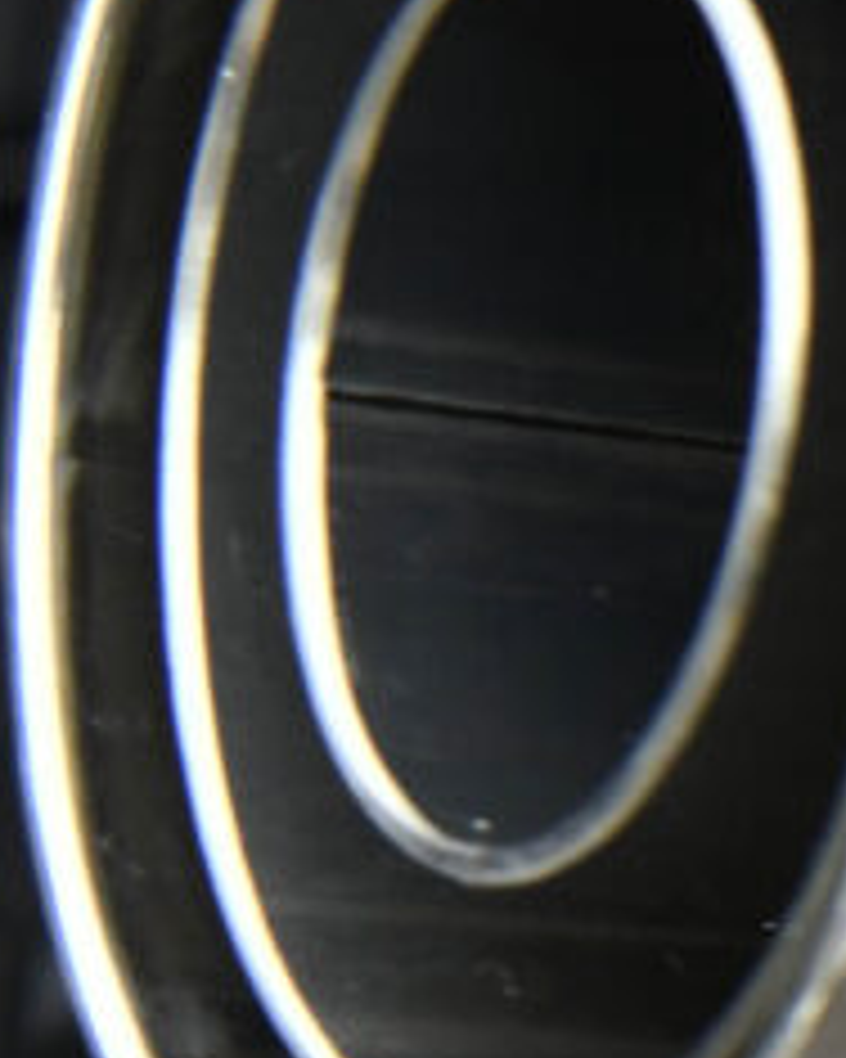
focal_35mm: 447
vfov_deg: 4.3
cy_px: 1709
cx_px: 3996
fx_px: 13990
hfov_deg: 3.3
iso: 800
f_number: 10
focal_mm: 56
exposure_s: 1/320
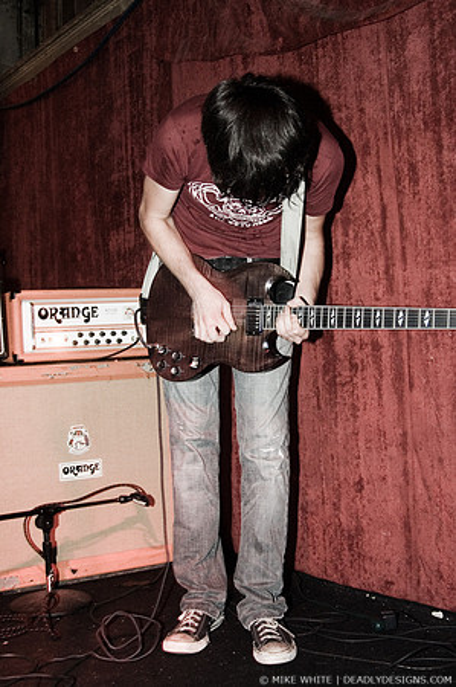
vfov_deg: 46.4
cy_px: 344
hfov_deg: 31.8
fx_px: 800
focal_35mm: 42
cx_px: 228
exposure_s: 1/10
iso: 800
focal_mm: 28
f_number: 3.3
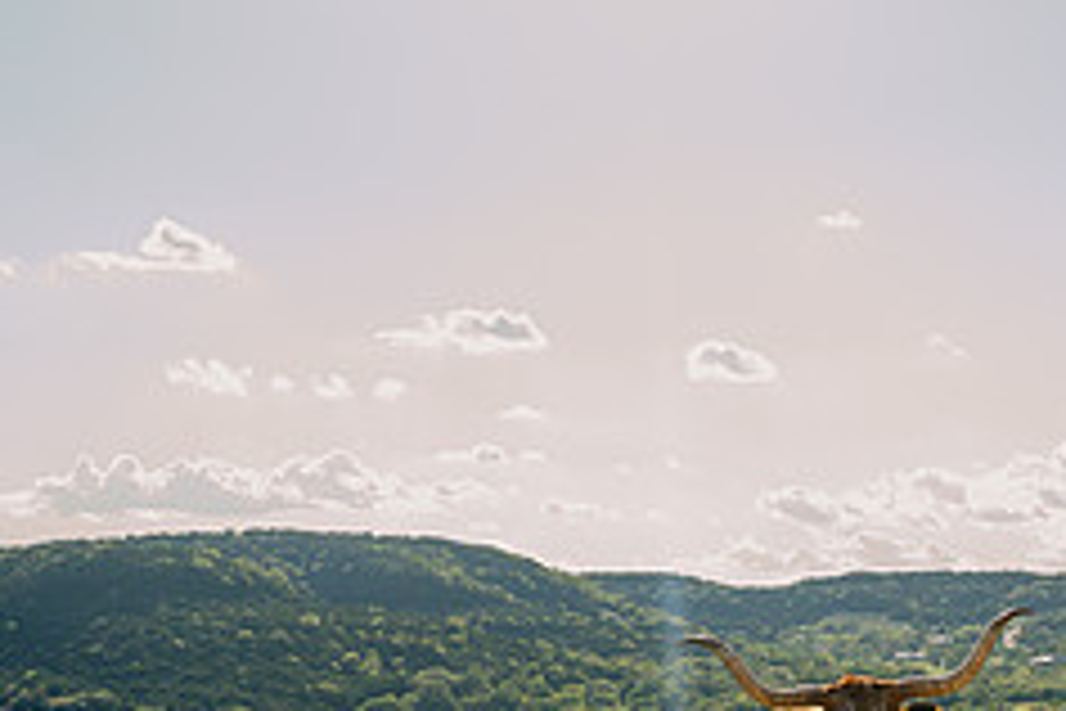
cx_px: 837
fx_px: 2606
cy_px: 544
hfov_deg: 22.8
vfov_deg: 15.5
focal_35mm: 88
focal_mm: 36
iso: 64
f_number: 4.5
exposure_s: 1/640
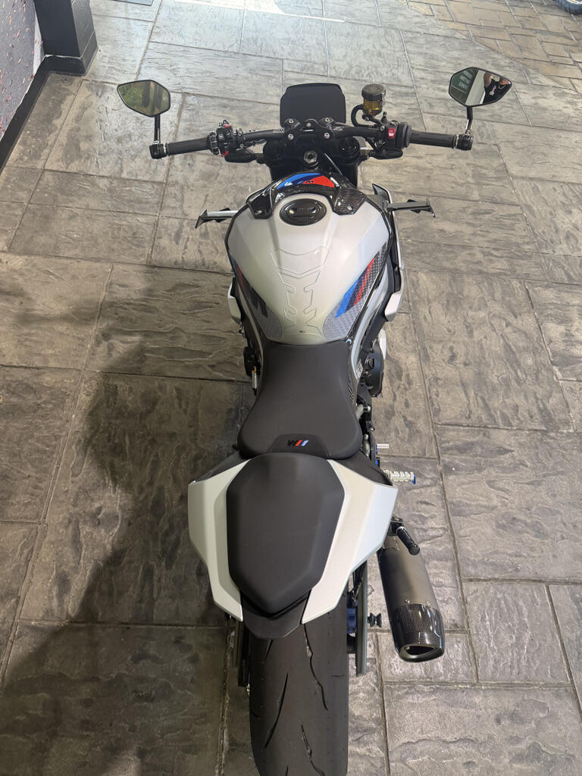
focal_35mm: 24
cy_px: 388
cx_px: 291
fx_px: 538
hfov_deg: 56.8
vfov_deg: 71.6
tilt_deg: -53.1
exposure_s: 1/60
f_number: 1.78
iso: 125
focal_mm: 6.76
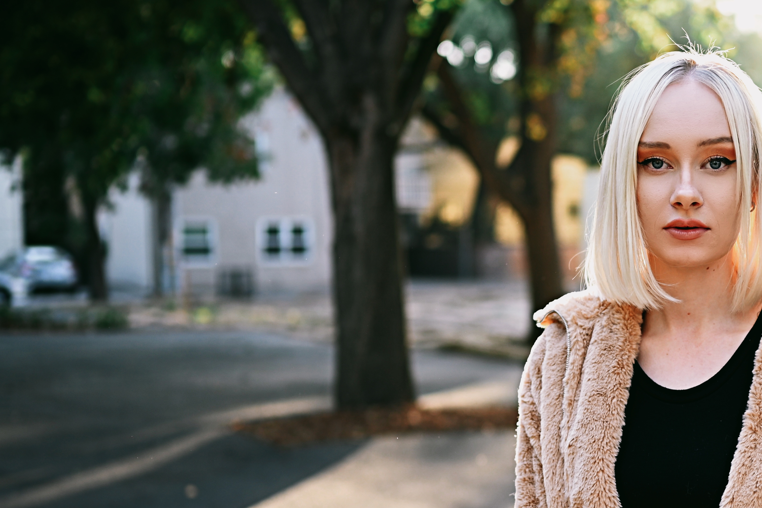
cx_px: 688
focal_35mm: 69
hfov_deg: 28.1
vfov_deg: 19.5
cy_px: 397
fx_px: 1460
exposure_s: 1/250
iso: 100
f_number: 1.8
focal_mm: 35
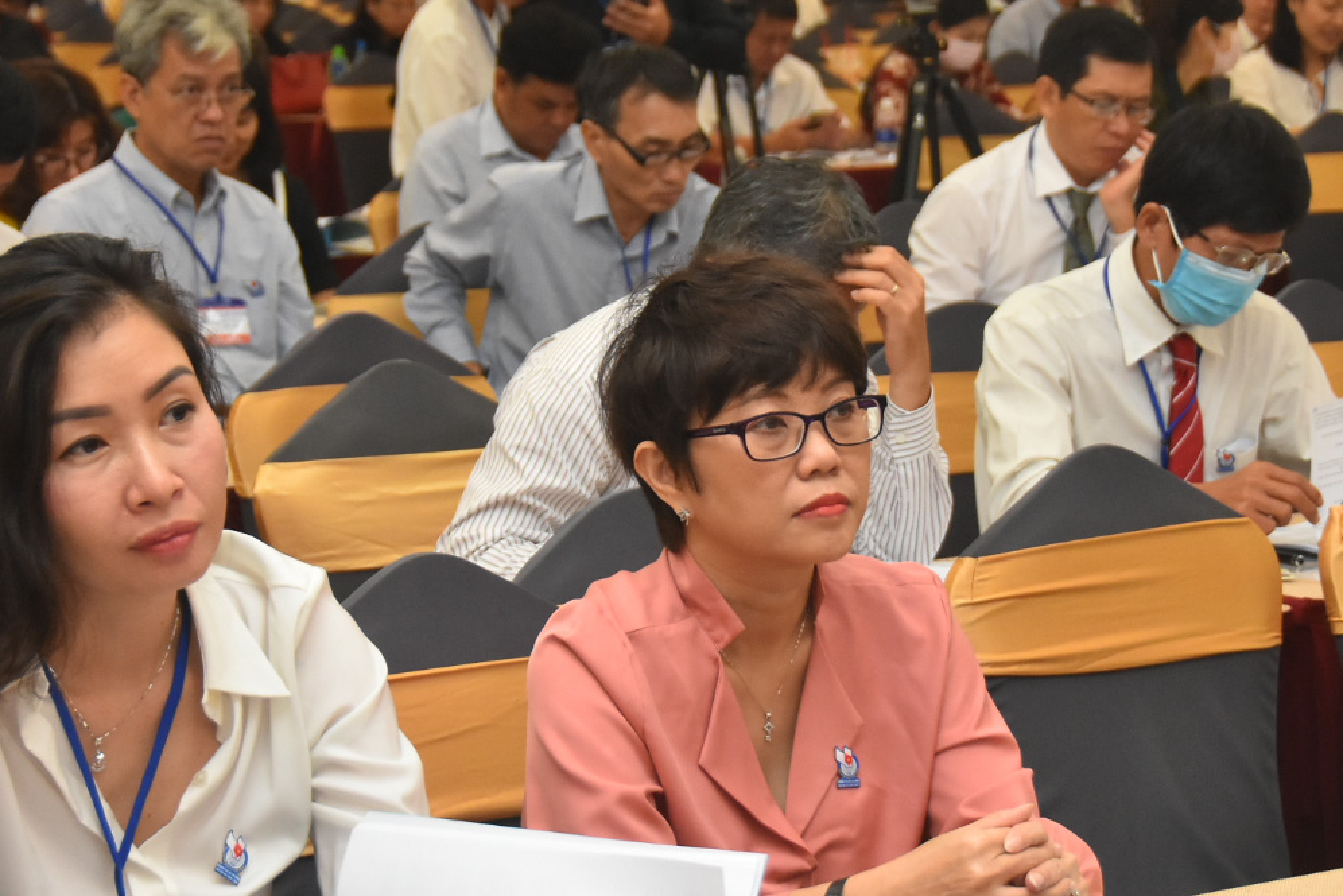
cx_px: 796
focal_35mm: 117
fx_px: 4365
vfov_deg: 11.7
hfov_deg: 17.5
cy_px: 493
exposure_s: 1/125
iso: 1600
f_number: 4.5
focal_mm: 48
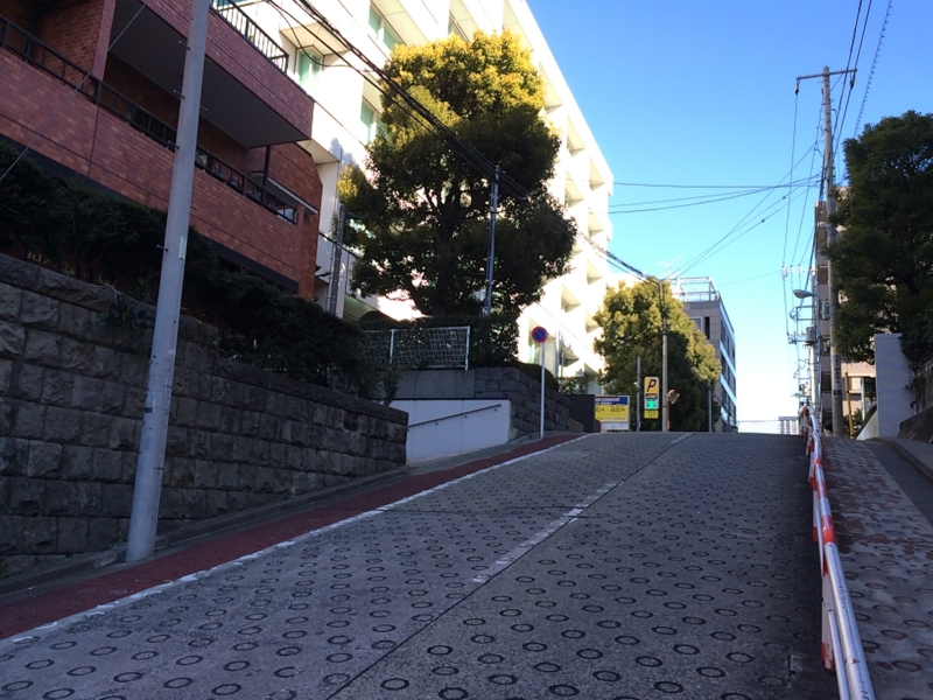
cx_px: 466
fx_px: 782
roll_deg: -0.2
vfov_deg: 48.2
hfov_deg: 61.7
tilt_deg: +12.7
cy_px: 350
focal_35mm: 29
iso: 32
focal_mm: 4.15
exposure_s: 1/422
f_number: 2.2
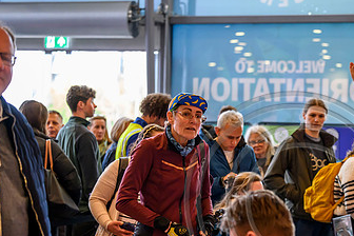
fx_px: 1190
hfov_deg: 16.8
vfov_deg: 11.3
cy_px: 199
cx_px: 293
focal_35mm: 121
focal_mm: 70
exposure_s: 1/250
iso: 2500
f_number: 3.2
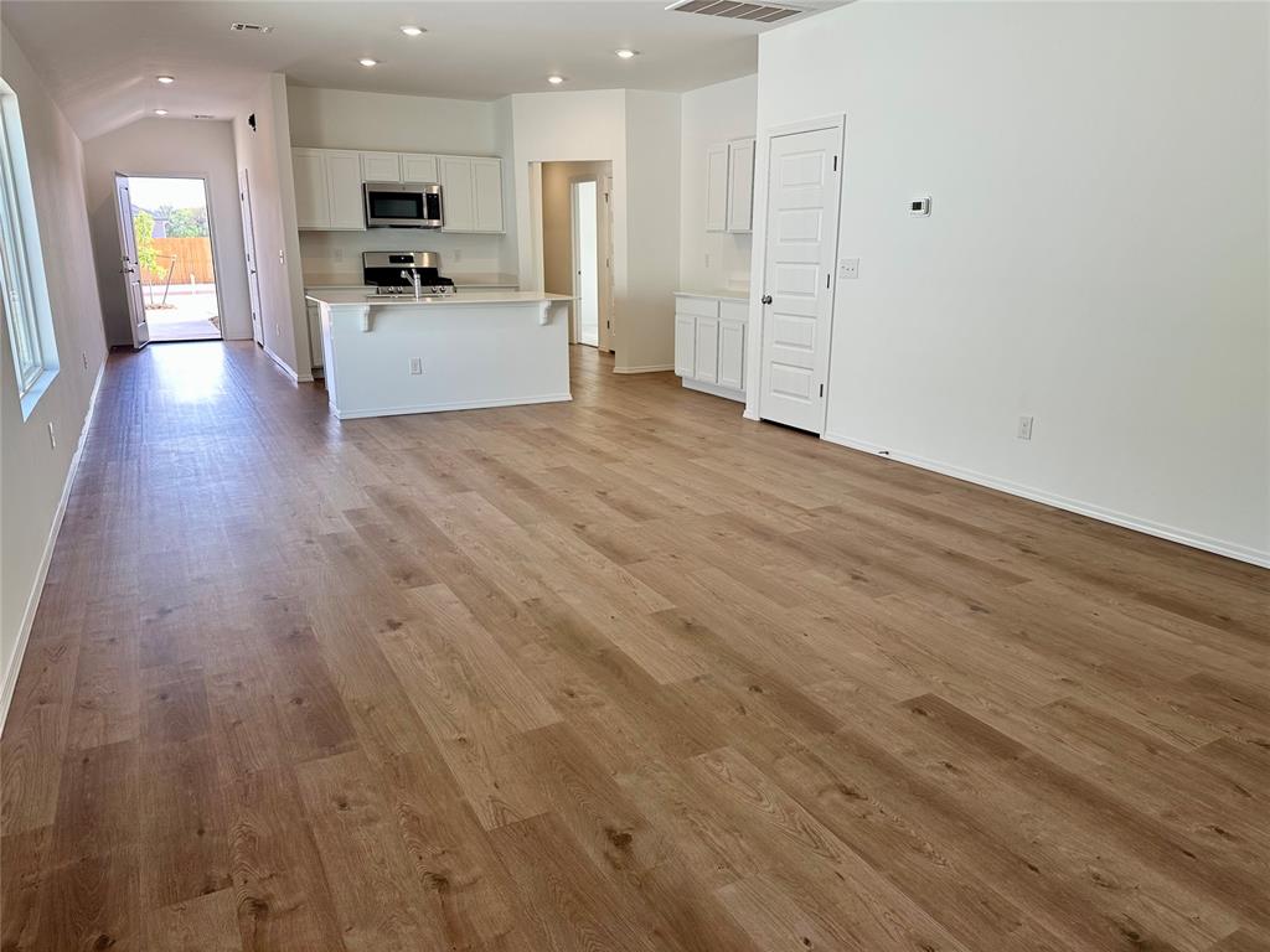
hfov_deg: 71.6
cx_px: 635
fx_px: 881
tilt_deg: -15.0
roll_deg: +0.0
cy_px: 476
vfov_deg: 56.8
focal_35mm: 24
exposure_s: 1/160
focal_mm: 6.86
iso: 64
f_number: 1.78
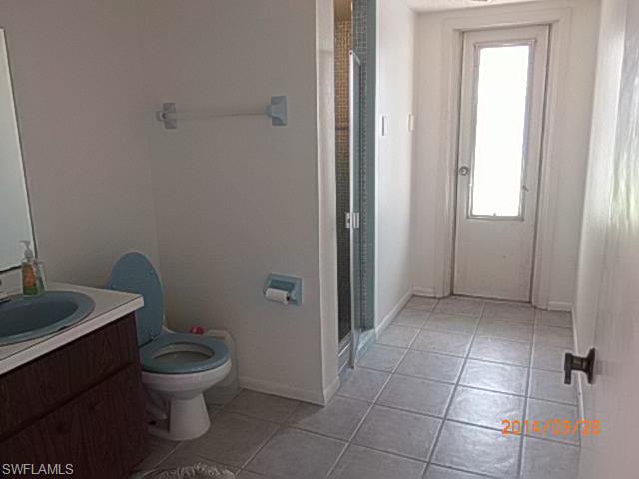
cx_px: 320
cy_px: 240
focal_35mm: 26
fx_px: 480
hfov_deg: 67.3
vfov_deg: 53.1
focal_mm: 4.66
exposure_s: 1/30
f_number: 3.2
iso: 200
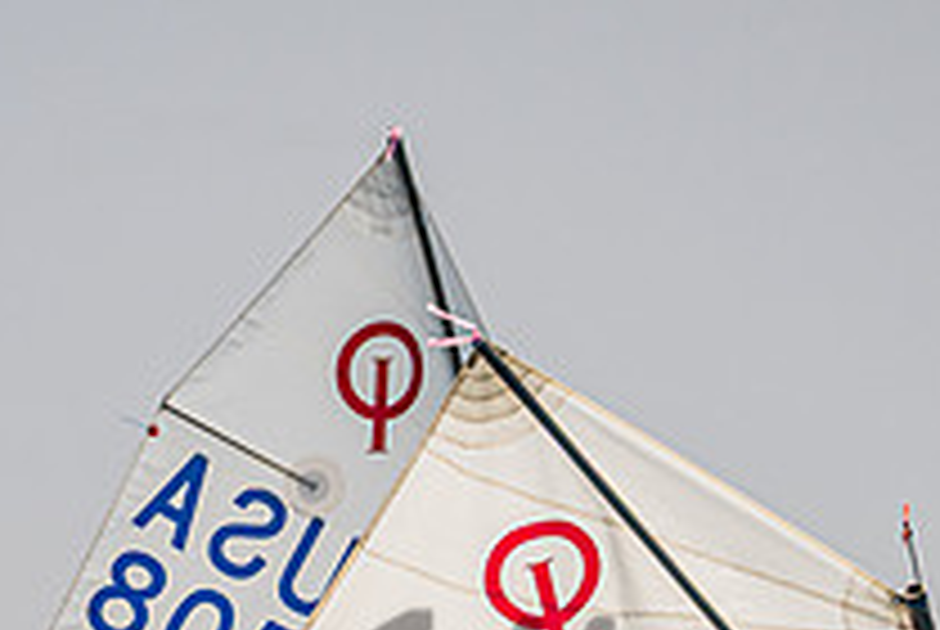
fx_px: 28553
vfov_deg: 1.3
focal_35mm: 1092
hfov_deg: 1.9
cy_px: 936
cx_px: 292
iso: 250
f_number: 8
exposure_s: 1/1600
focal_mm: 310
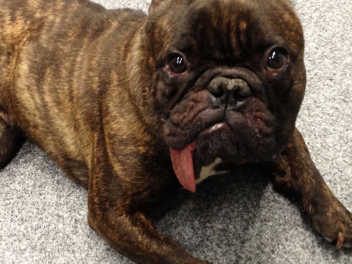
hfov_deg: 25.0
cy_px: 163
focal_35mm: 78
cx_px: 166
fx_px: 793
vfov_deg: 18.9
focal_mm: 4.28
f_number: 2.4
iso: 125
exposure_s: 1/20
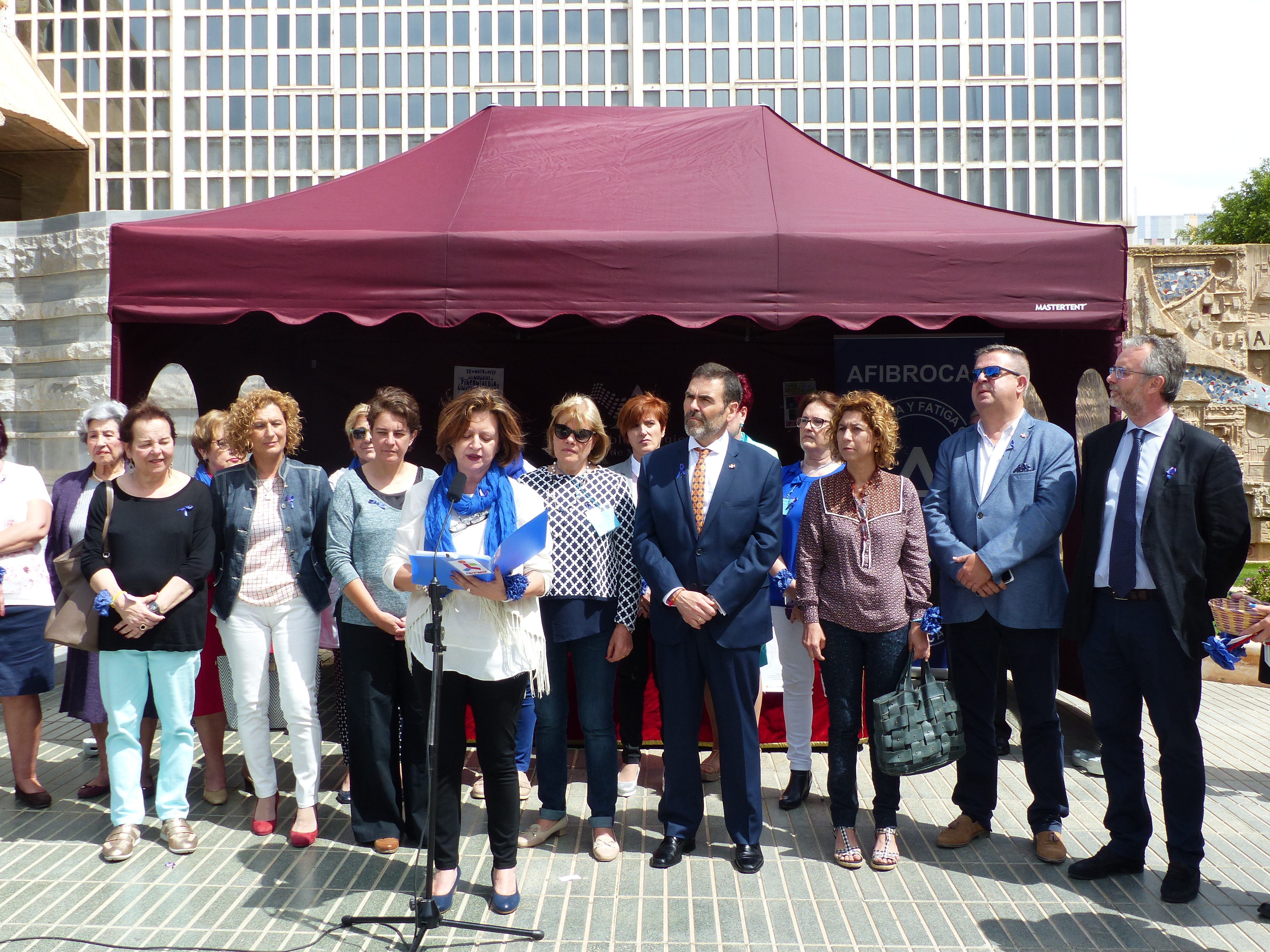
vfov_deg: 36.8
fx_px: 1431
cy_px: 476
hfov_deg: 47.9
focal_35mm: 39
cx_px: 635
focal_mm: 7
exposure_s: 1/640
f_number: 4
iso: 100
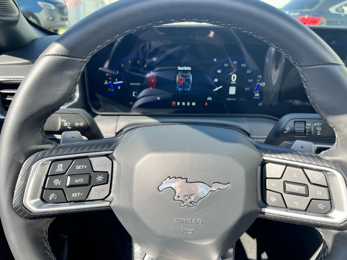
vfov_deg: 53.1
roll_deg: -3.1
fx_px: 261
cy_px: 130
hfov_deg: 67.3
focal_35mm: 26
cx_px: 174
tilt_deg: -23.6
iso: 50
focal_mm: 5.1
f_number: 1.6
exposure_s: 1/483
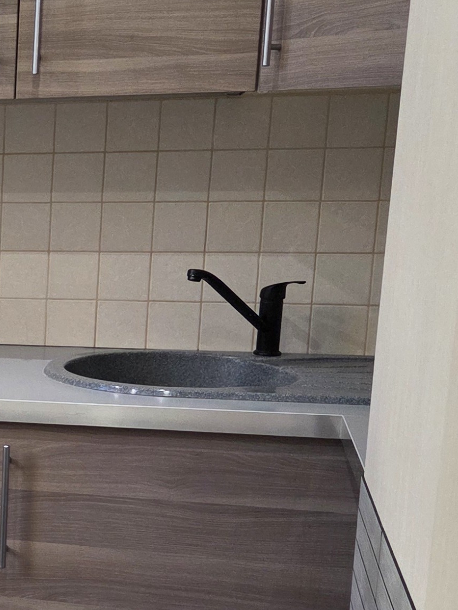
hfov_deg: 16.1
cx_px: -323
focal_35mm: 80
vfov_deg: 24.2
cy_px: 438
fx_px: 1411
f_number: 1.8
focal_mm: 5.4
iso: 200
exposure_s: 1/100
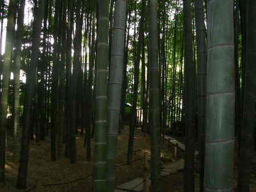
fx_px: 259
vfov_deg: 40.7
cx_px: 128
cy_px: 96
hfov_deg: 52.6
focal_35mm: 35
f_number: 4.3
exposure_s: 1/40
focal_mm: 5.8
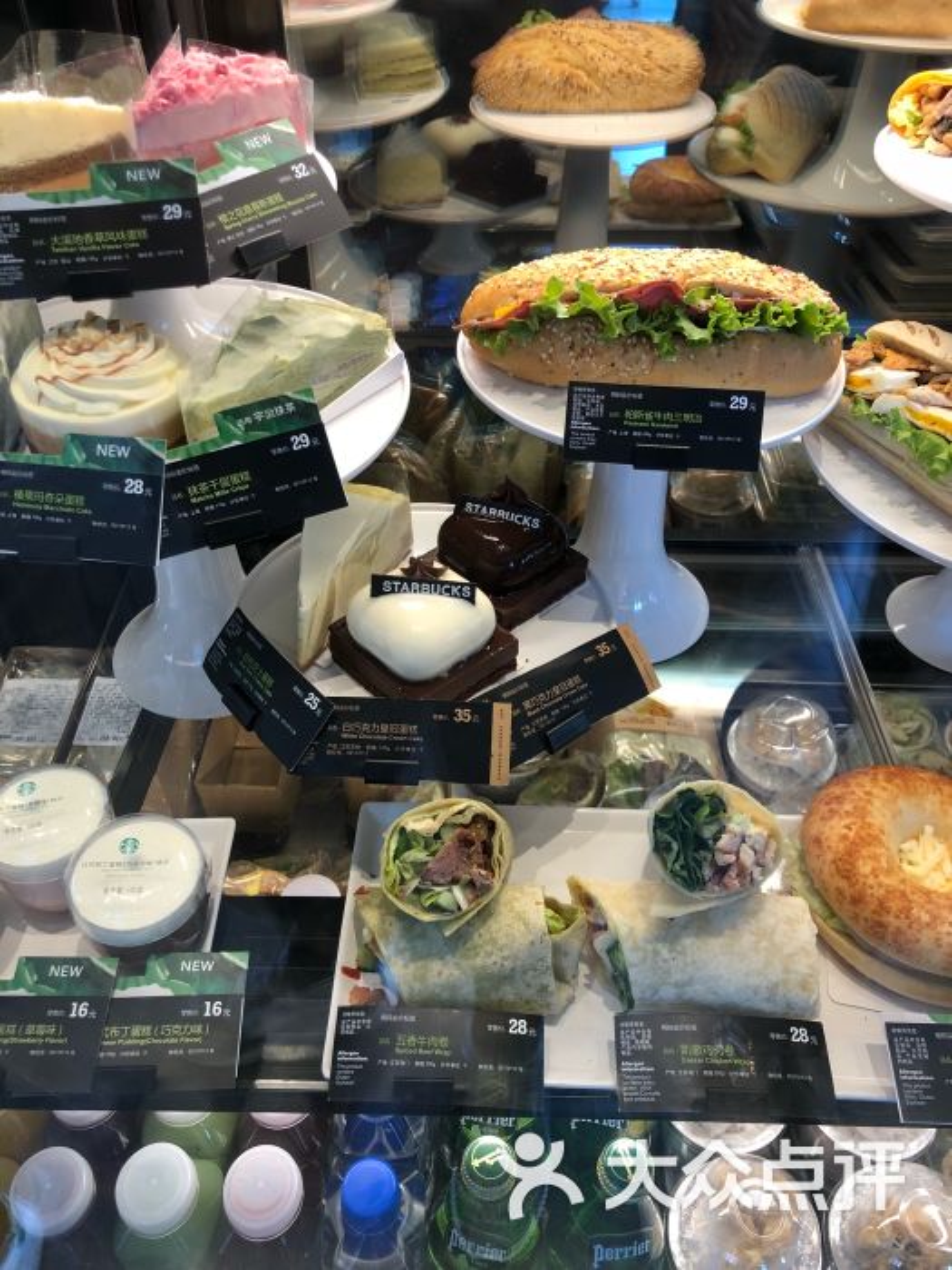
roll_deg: +0.1
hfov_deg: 49.7
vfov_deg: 63.4
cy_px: 635
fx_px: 1027
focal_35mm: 28
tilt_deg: -40.7
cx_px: 476
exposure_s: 1/33
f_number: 1.8
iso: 25
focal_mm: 4
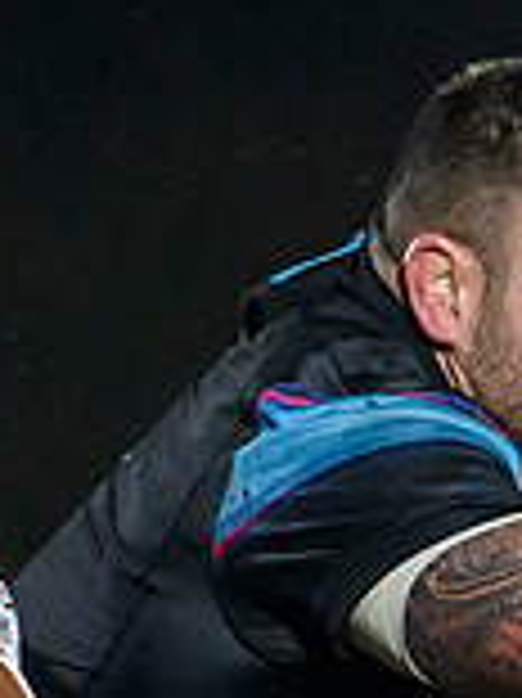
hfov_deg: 0.5
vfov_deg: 0.7
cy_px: 1728
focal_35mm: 2993
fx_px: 60261
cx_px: 1621
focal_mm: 400
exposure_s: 1/3200
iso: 5000
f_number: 3.2
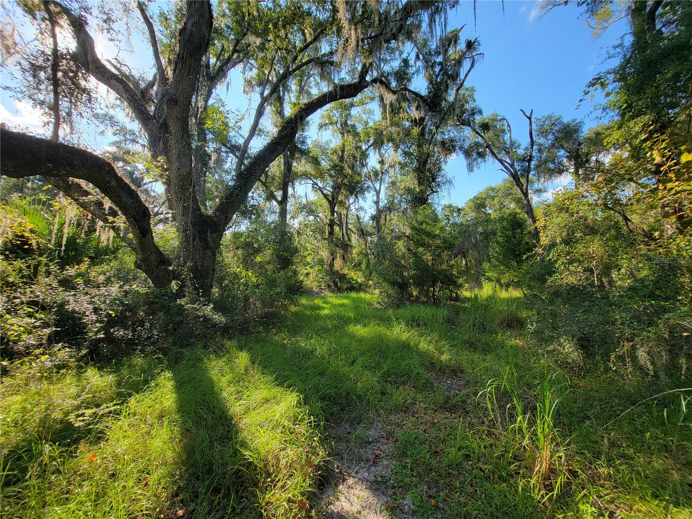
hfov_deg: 106.2
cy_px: 260
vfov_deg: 89.9
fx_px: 260
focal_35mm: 13
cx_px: 346
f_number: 2.2
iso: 50
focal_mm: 2.2
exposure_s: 1/501
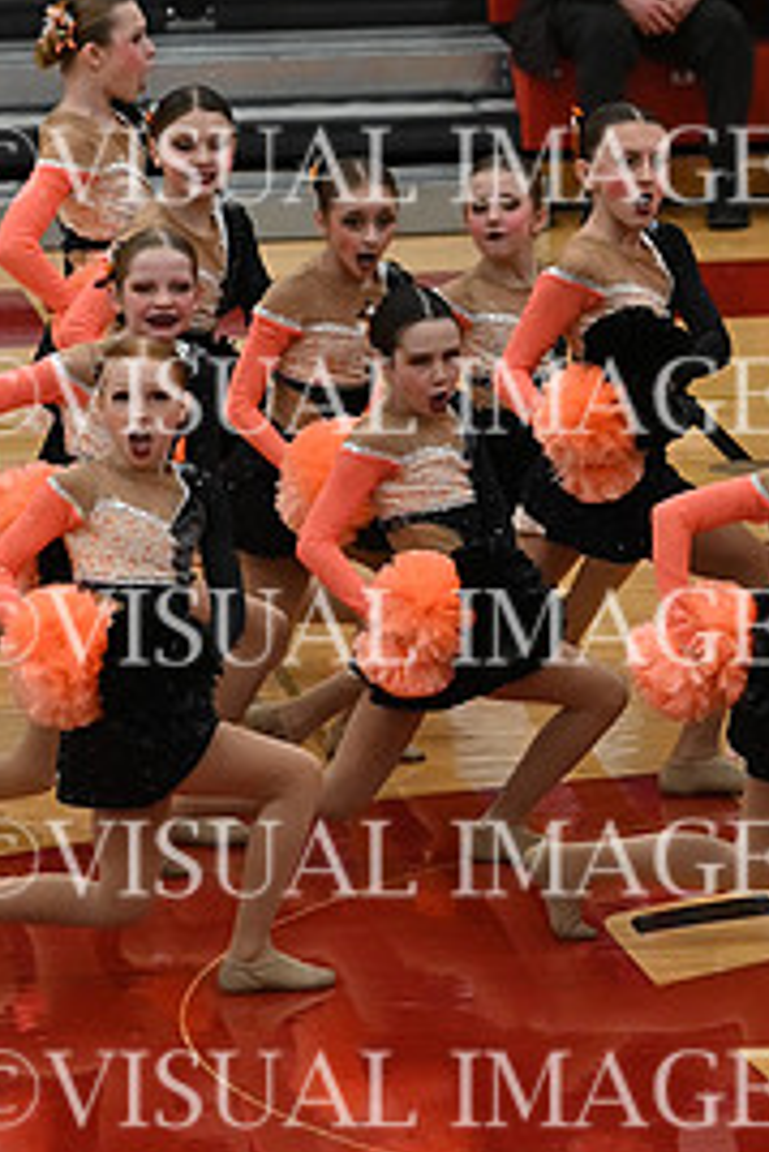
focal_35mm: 331
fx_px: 10591
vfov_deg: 6.2
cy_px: 512
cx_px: 788
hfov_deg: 4.2
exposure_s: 1/400
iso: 3200
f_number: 4
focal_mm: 102
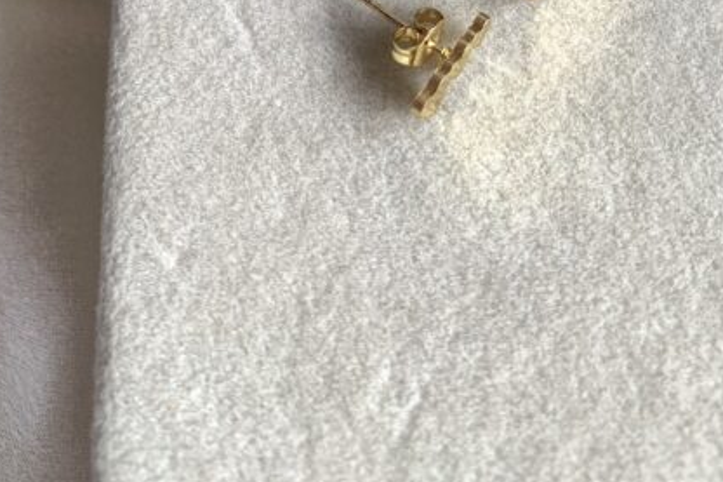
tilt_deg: -59.1
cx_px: 401
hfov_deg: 38.2
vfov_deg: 22.7
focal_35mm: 52
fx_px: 1044
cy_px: -174
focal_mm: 4.25
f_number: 1.8
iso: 25
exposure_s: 1/100
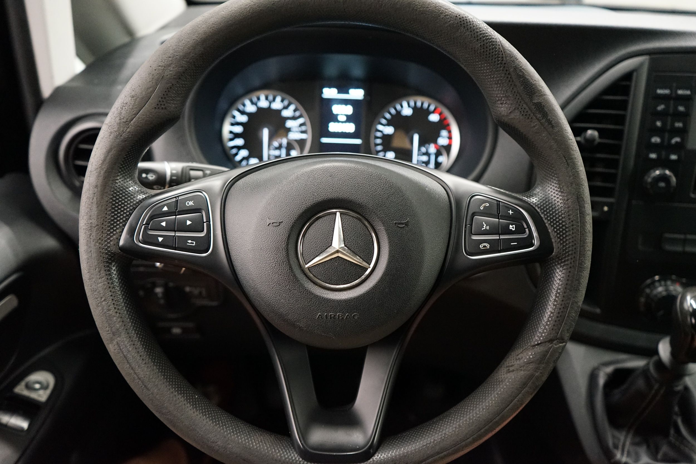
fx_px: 541
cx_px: 348
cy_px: 232
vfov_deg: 46.4
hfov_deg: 65.5
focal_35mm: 28
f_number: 3.5
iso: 5000
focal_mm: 28
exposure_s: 1/60
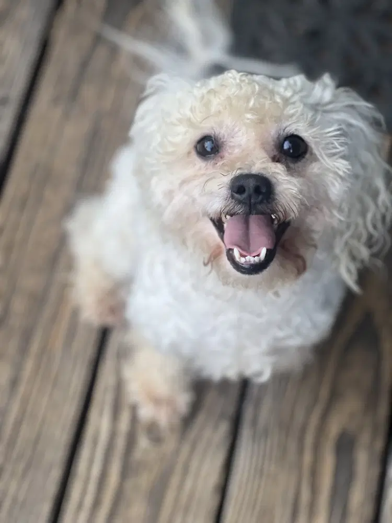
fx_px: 1163
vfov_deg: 25.3
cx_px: 196
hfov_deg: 19.1
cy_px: 262
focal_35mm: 77
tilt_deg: -65.7
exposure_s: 1/121
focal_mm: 9
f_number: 2.8
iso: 100
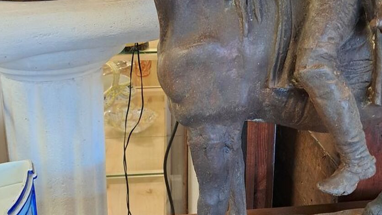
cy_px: 54
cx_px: 188
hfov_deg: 43.7
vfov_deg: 25.1
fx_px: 476
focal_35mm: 47
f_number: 1.8
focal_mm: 4
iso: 500
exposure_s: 1/33
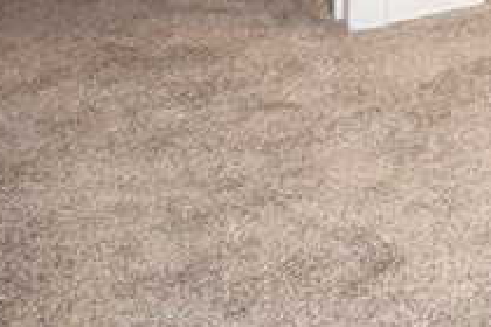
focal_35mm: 93
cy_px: -426
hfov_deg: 15.5
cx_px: 1085
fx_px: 1268
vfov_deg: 12.1
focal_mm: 12
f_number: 4
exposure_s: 1/60
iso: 320
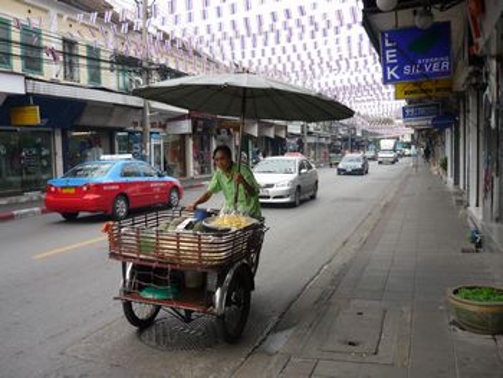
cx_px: 252
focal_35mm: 33
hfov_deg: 55.3
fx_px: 480
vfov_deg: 43.0
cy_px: 189
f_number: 2.8
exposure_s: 1/320
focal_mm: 5.5
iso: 100
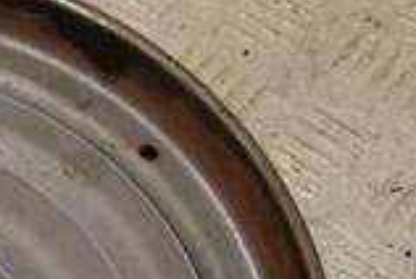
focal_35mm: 159
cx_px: -208
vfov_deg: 8.5
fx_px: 1841
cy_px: 411
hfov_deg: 12.3
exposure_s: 1/200
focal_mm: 28
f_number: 10
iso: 800
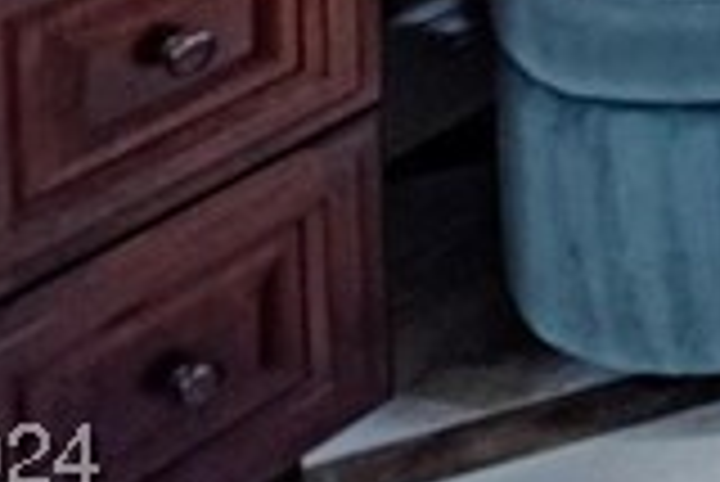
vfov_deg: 9.7
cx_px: 2135
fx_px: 1902
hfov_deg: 11.7
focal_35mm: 95
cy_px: -1104
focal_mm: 14
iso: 640
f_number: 3.2
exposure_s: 1/30
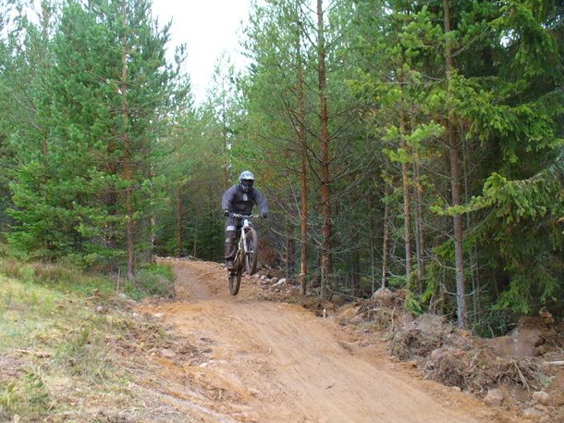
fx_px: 717
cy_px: 199
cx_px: 253
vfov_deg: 32.8
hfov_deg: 42.9
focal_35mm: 44
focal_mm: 6.1
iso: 200
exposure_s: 1/125
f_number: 2.8
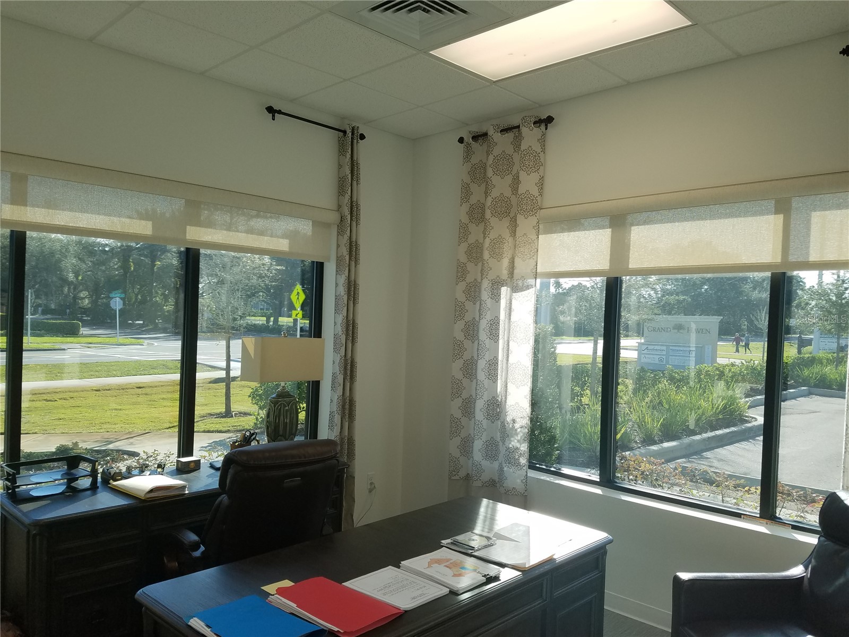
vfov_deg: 53.1
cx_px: 424
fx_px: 638
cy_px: 318
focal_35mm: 26
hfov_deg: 67.3
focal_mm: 4.2
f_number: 1.7
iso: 50
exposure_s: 1/268
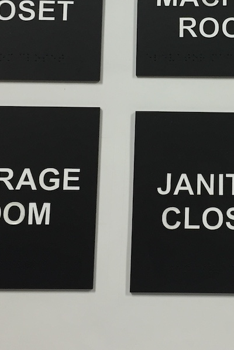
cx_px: 216
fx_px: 653
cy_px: 94
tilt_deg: -82.5
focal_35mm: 67
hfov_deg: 19.9
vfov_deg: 29.7
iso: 80
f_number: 2.2
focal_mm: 4.15
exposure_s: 1/30
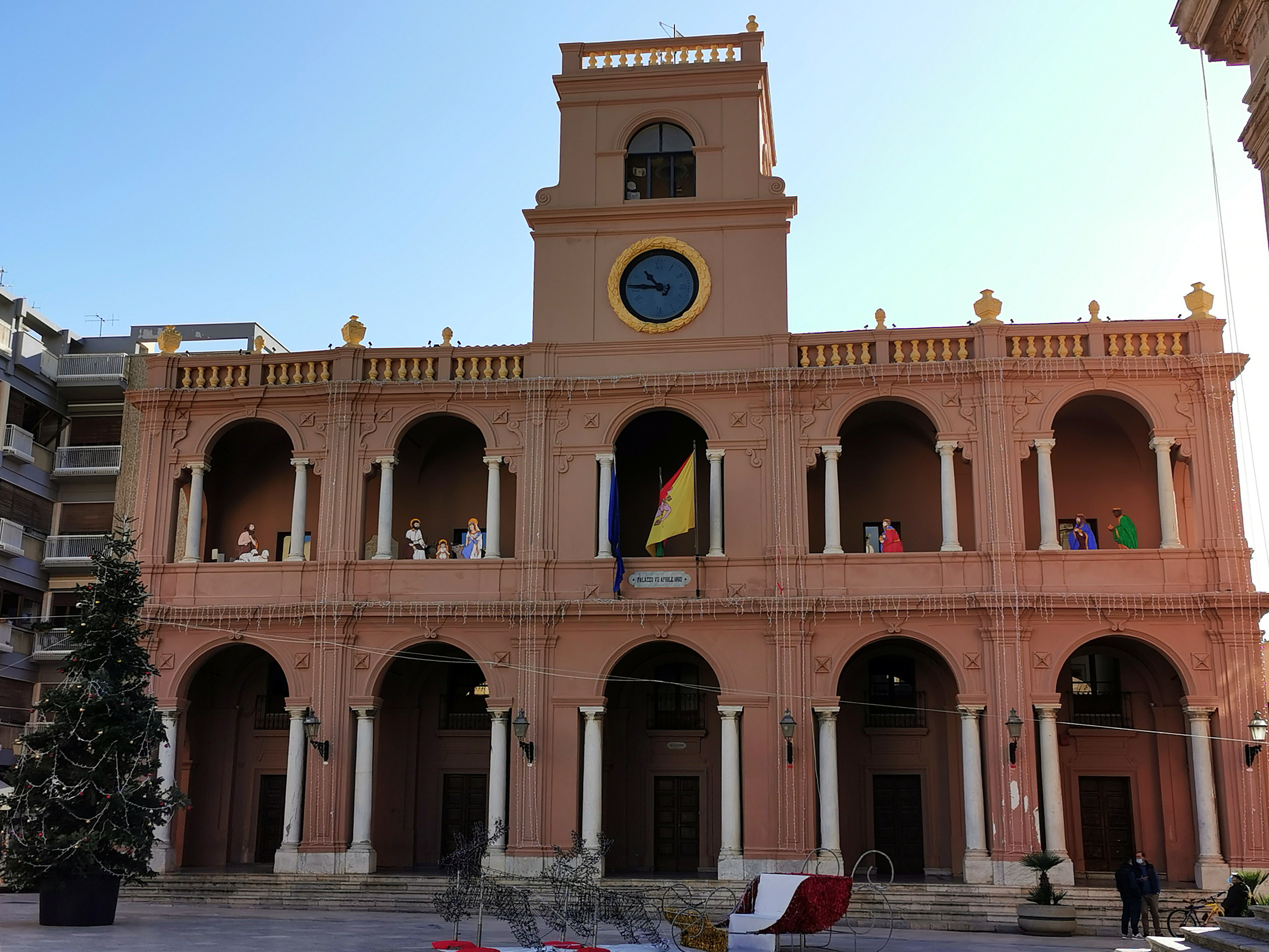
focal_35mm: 36
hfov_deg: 51.4
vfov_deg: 39.7
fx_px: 1320
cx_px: 636
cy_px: 484
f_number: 1.6
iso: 50
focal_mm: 5.56
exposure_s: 1/2674
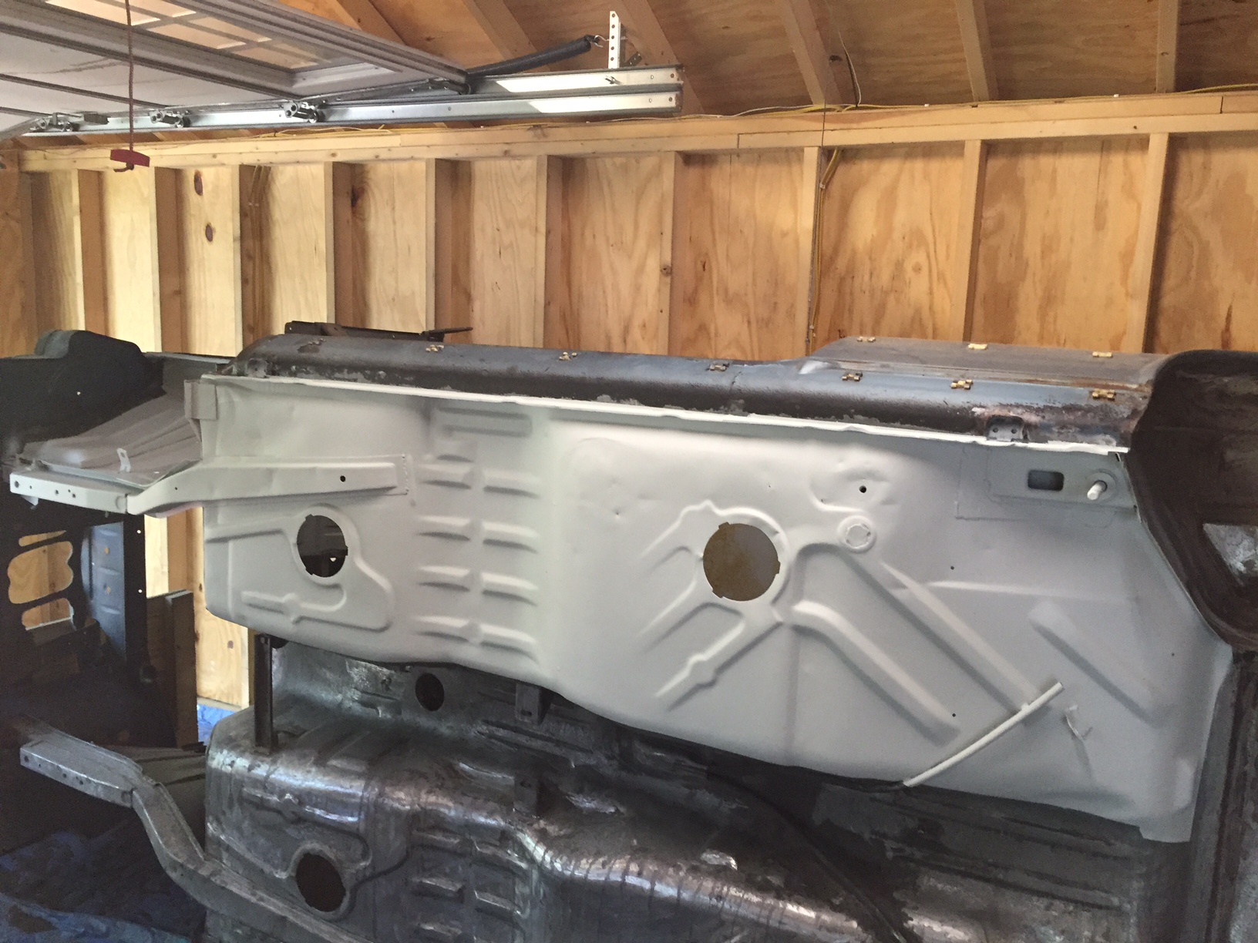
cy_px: 472
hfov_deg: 61.7
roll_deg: -2.6
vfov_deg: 48.2
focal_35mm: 29
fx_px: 1054
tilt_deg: -7.9
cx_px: 629
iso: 160
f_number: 2.2
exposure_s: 1/30
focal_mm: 4.15
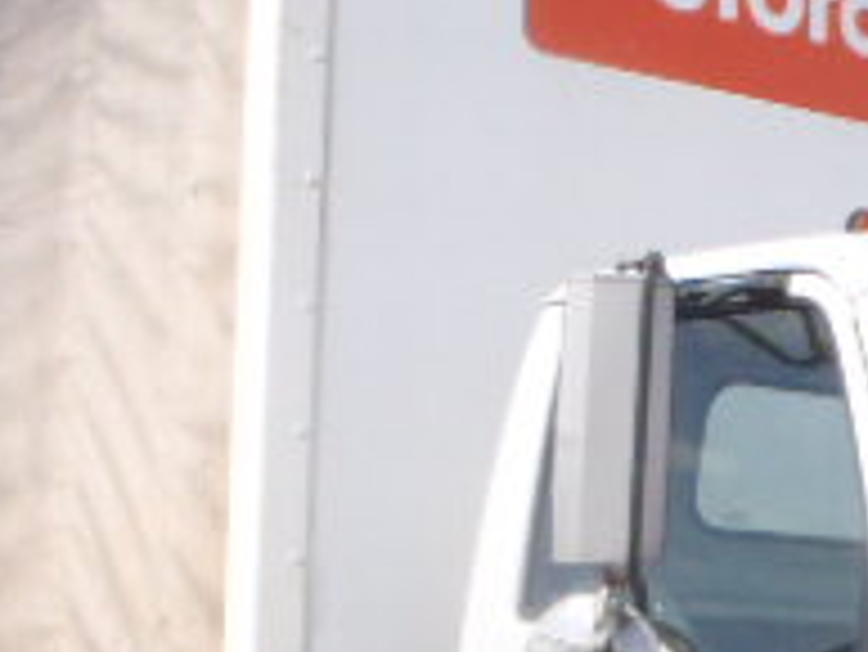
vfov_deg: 15.7
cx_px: 702
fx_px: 2333
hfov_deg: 20.8
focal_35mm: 93
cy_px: 567
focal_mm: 5
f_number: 5.6
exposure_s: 1/2000
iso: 400
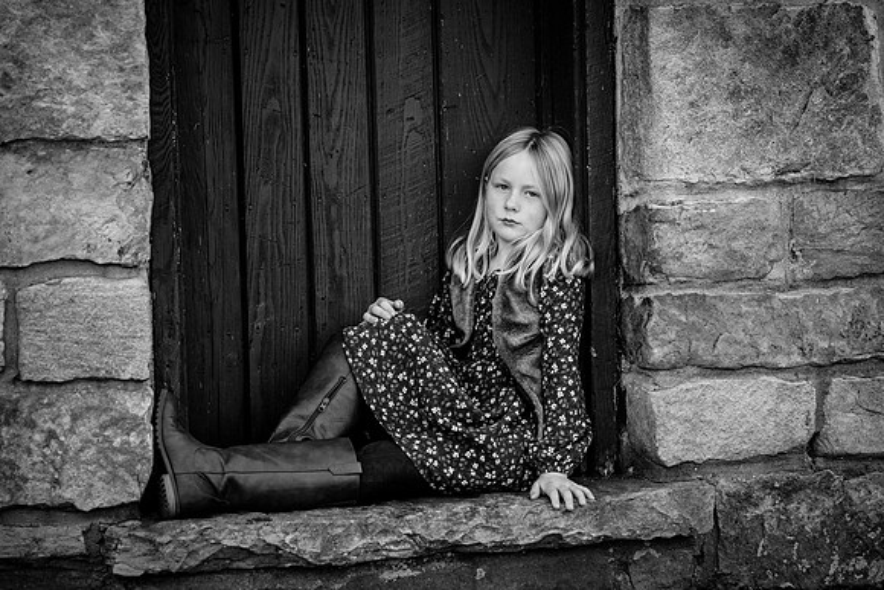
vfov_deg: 16.1
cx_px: 442
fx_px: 2088
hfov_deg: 23.9
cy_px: 295
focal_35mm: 85
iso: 320
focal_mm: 85
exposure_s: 1/640
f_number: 3.2
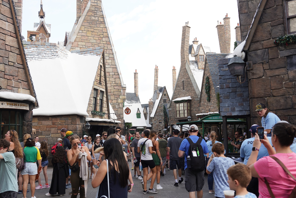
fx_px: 304
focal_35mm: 37
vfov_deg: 36.0
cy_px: 99
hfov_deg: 51.9
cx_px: 148
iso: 100
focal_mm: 37
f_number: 6.3
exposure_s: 1/100
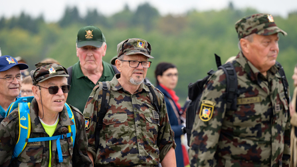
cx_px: 148
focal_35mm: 195
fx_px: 1535
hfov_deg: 11.1
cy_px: 73
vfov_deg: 6.2
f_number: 4
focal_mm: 185
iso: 800
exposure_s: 1/1250
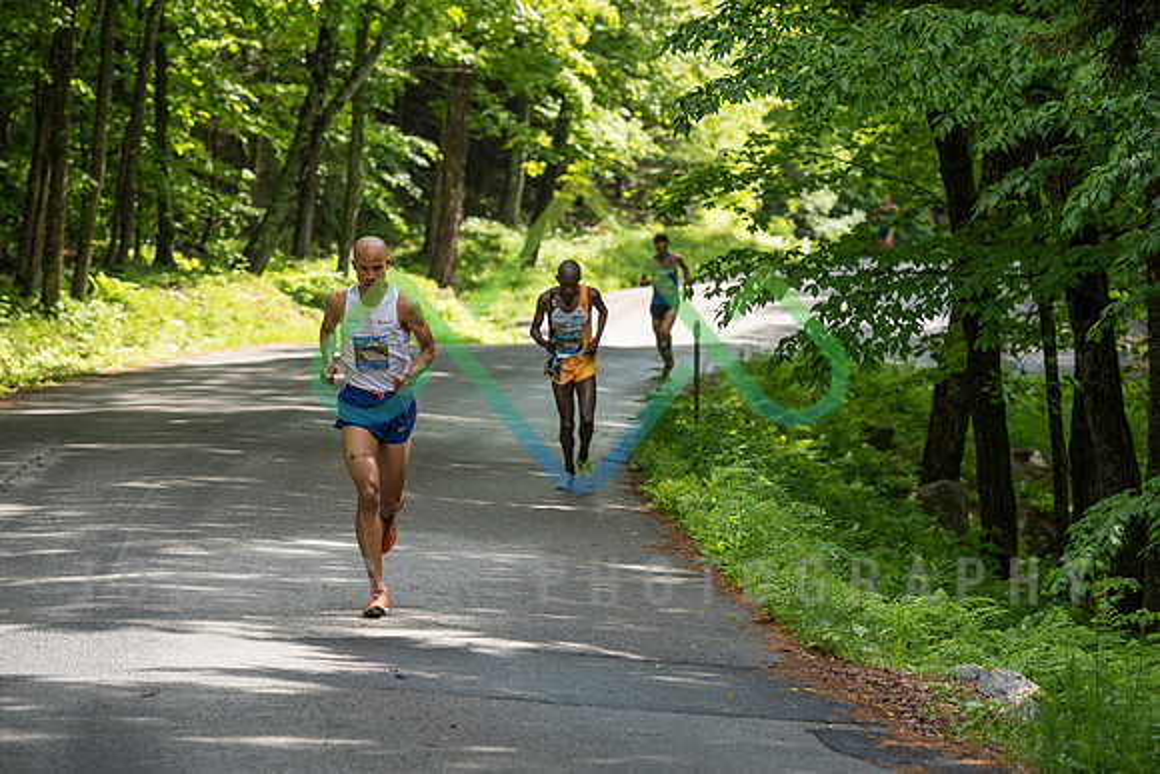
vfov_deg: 8.6
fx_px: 5157
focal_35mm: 160
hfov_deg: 12.8
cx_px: 580
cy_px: 387
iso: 200
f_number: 5.6
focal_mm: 160
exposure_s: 1/160
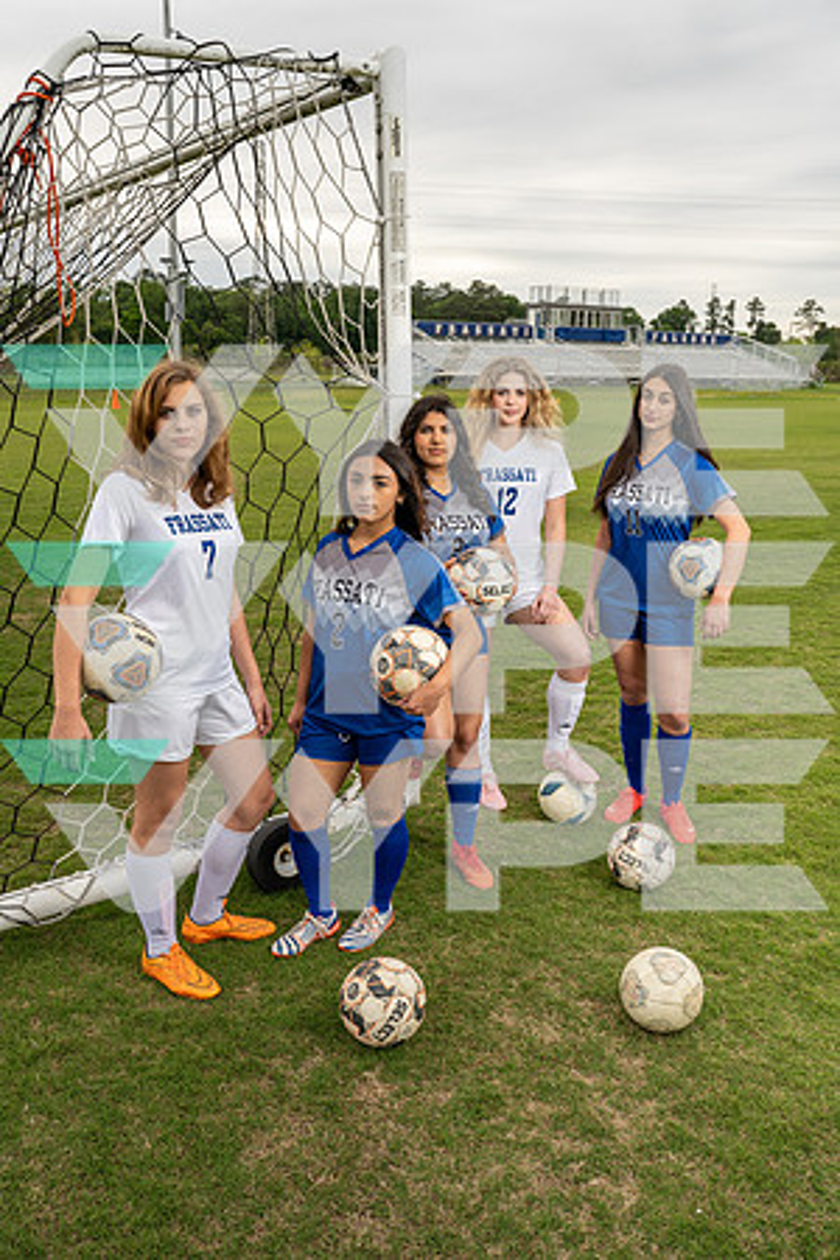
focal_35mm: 30
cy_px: 630
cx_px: 420
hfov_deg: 43.6
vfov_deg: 61.9
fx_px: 1050
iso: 250
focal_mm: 30
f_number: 8
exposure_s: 1/250
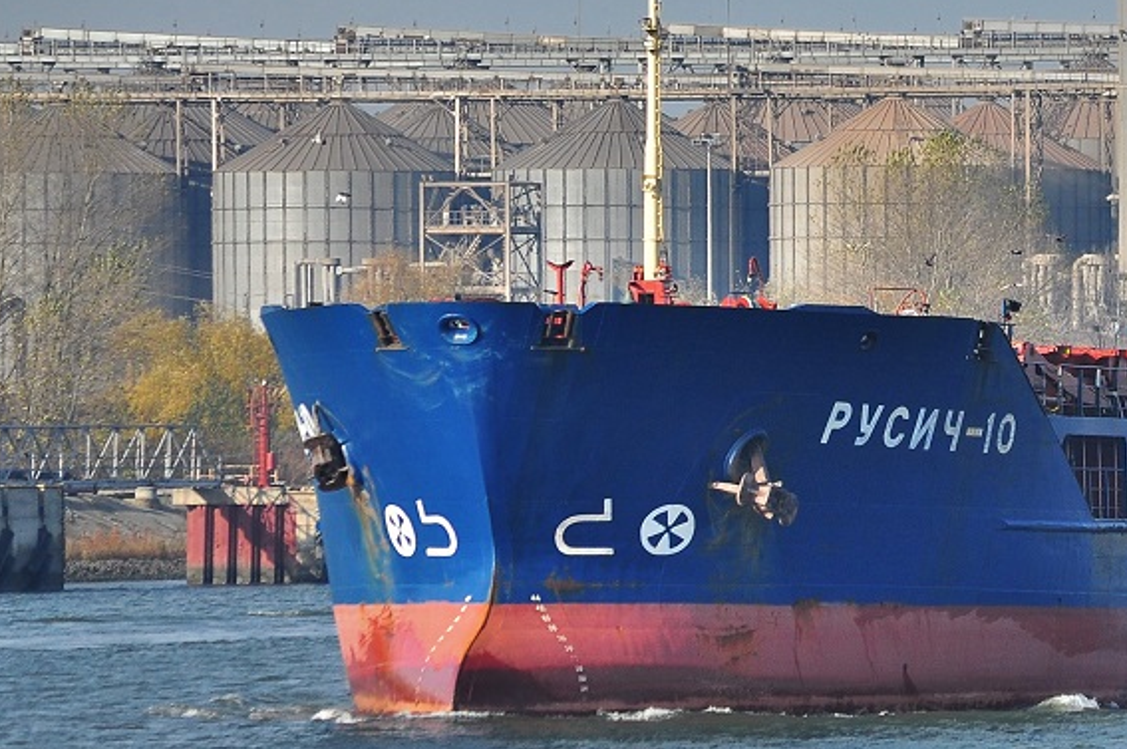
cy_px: 289
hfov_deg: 3.1
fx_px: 20961
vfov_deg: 2.0
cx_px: 1161
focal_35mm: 670
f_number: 5
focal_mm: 195
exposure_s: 1/1250
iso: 200
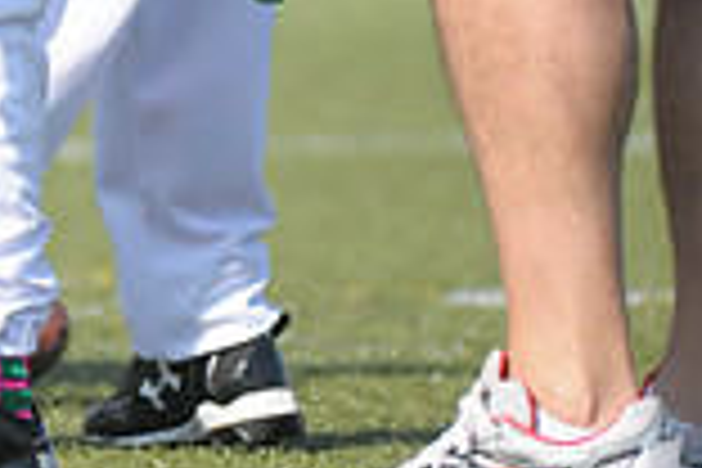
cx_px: 70
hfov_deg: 1.8
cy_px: -468
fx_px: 21780
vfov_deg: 1.2
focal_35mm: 1117
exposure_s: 1/8000
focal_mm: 200
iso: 1600
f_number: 4
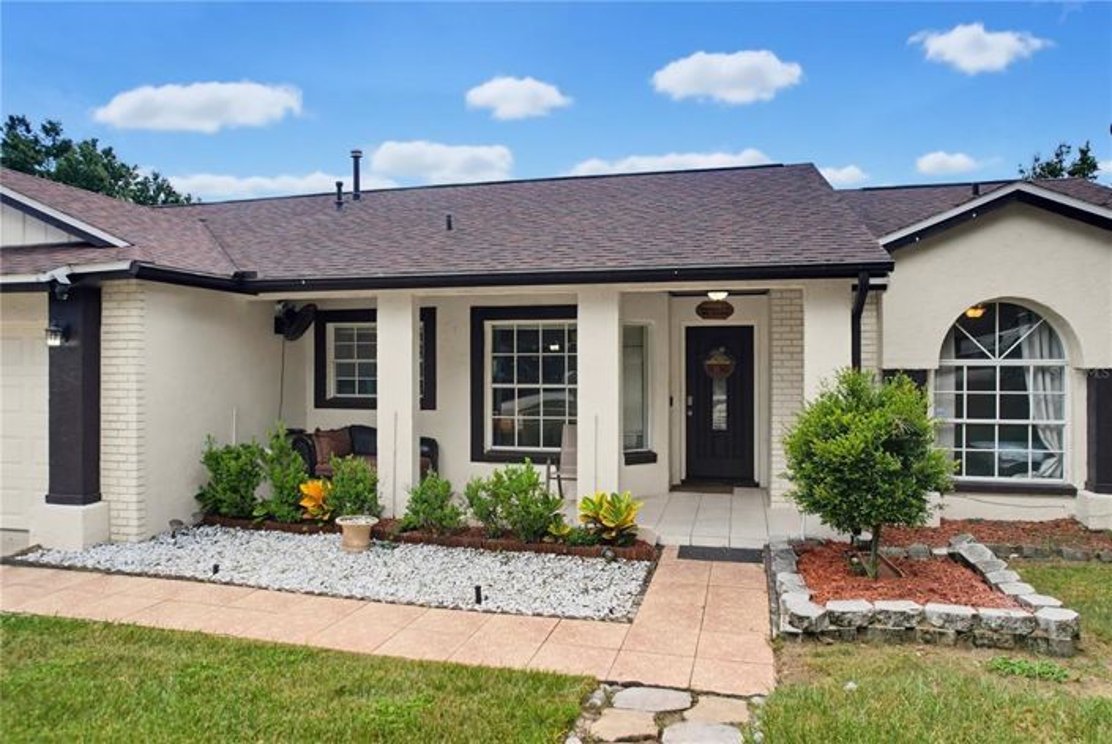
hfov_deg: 78.5
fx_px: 680
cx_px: 556
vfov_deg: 57.4
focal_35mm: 22
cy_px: 372
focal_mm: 8.4
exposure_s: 1/320
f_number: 2.8
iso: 110
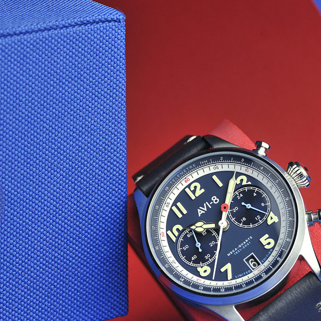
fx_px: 1773
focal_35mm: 169
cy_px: 200
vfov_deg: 10.3
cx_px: 173
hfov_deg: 10.3
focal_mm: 100
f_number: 13
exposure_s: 1/60
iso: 1000
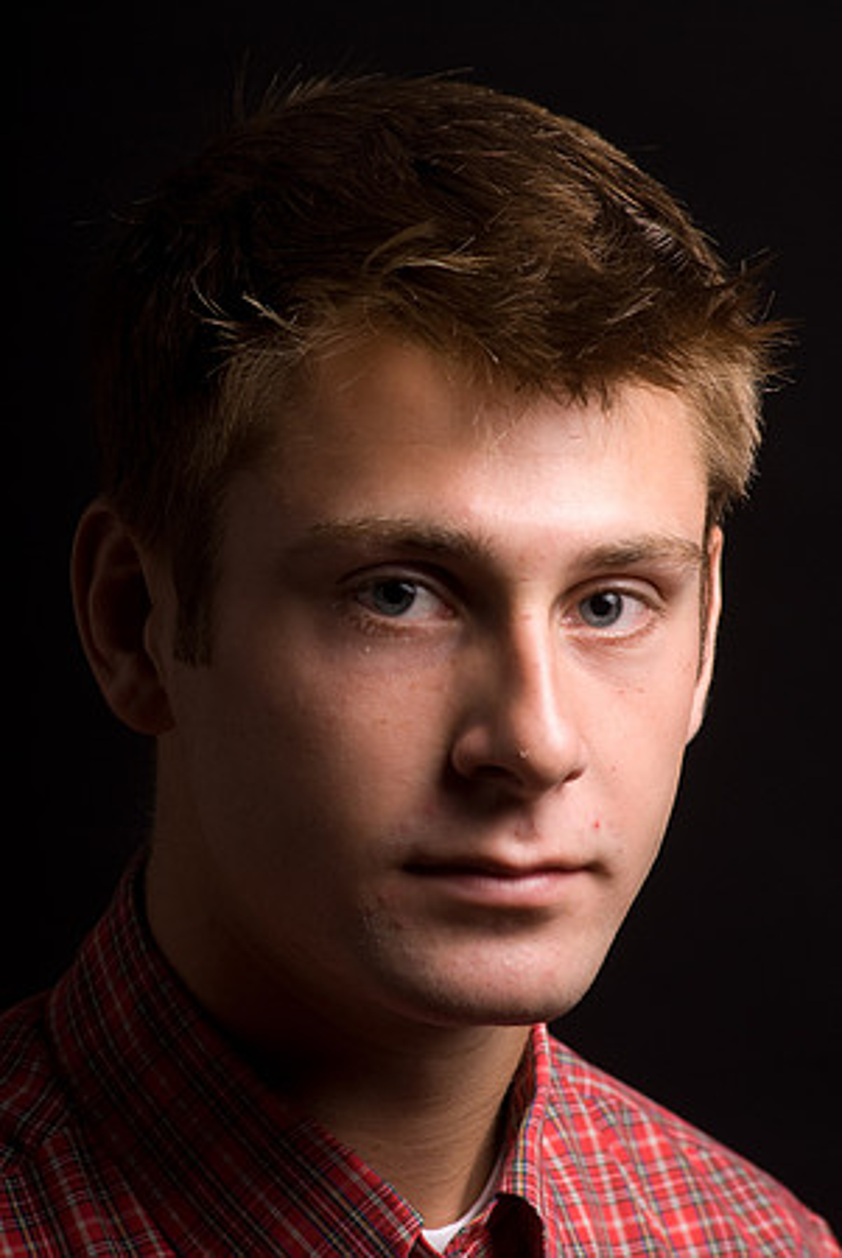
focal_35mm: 300
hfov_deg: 4.6
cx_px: 421
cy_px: 629
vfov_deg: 6.9
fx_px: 10500
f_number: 8
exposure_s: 1/250
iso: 100
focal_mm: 200
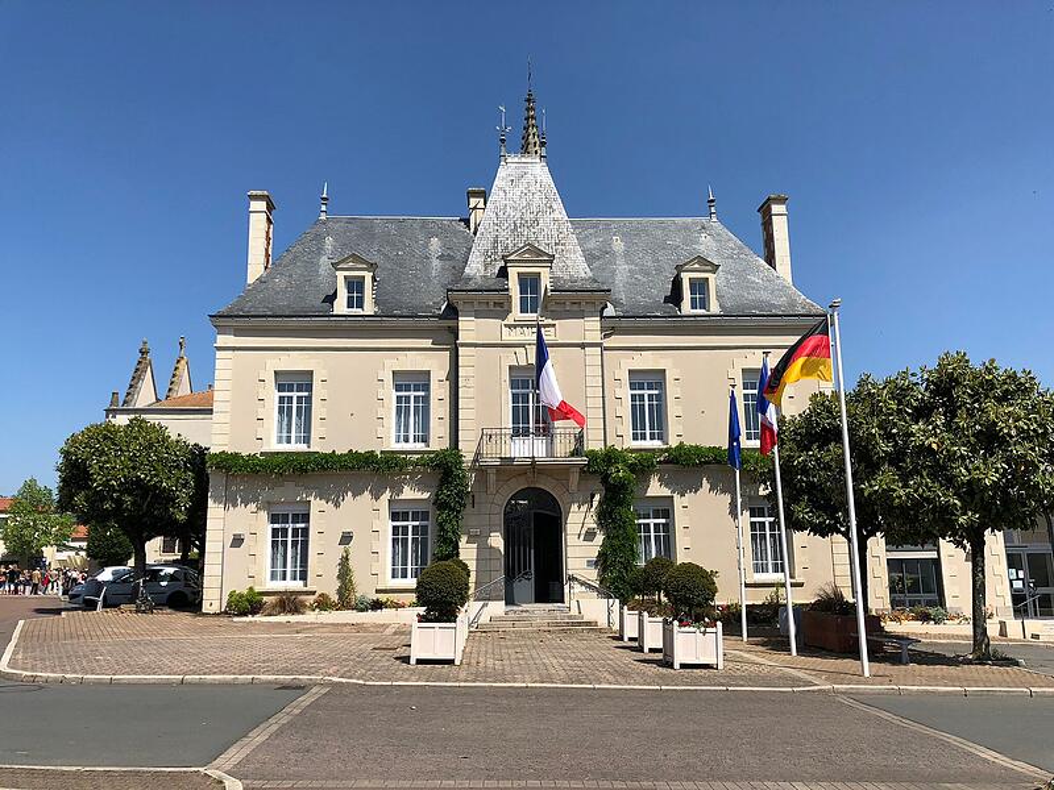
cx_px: 527
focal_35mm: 28
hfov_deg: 63.4
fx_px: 853
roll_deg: +1.0
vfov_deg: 49.7
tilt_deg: +10.3
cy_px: 395
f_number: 1.8
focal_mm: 4
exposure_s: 1/2825
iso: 20
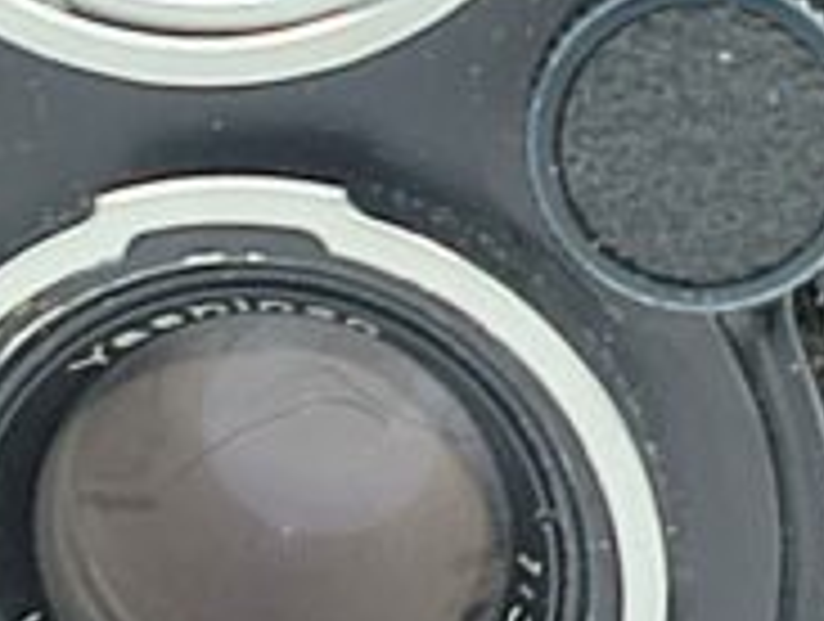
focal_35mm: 67
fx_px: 1598
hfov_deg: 28.9
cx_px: 347
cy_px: -119
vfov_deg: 20.6
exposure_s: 1/100
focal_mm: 1.83
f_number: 2
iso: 173
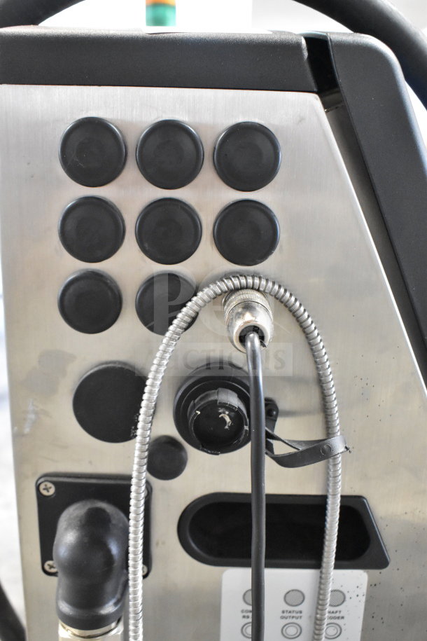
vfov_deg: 53.1
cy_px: 320
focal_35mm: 36
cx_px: 214
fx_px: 640
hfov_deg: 36.9
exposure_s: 1/160
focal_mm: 24
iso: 6400
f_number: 6.3
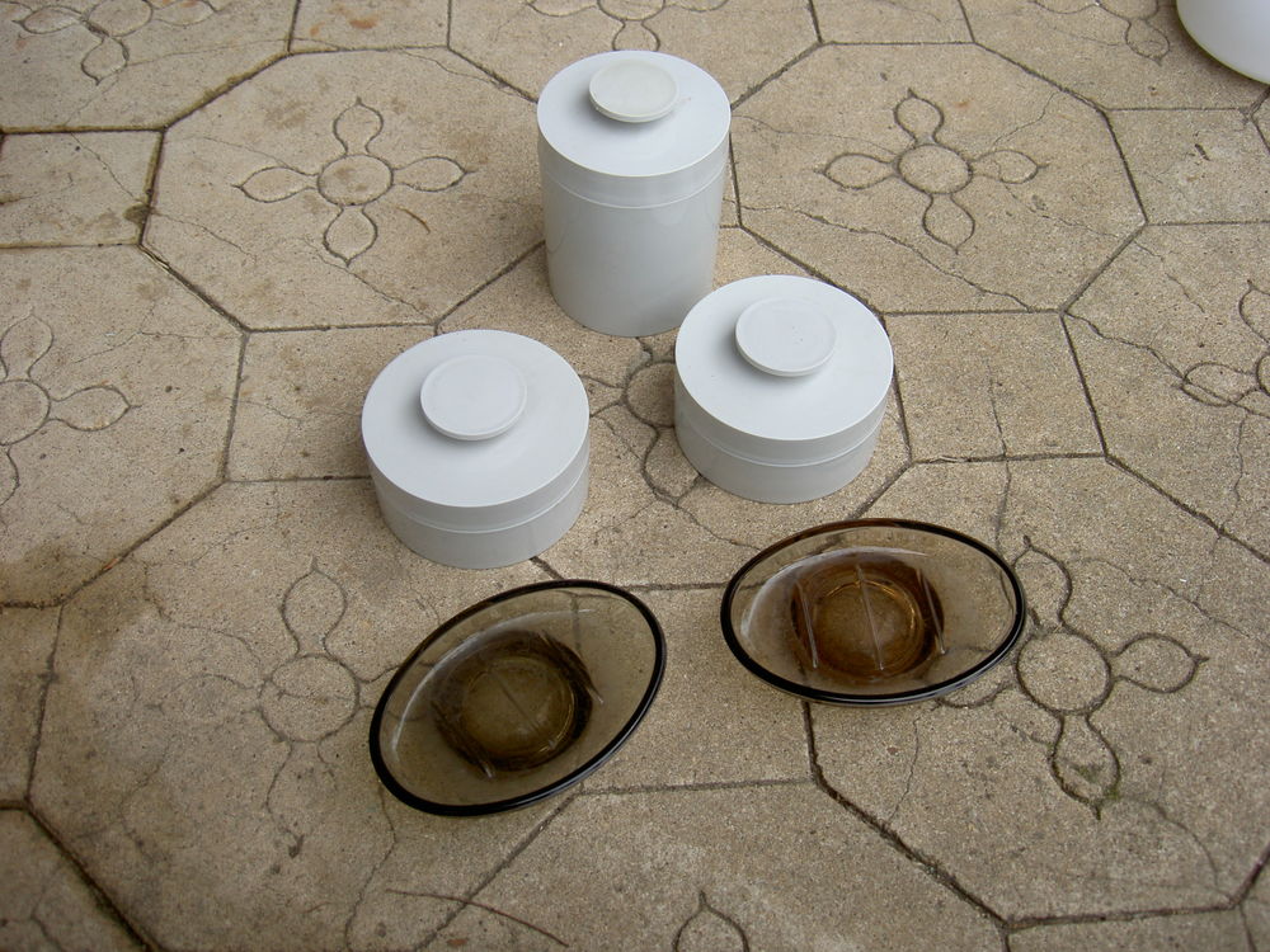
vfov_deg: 36.8
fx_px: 1431
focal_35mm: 39
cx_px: 635
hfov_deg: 47.9
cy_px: 476
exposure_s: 1/60
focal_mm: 8
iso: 50
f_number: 2.8
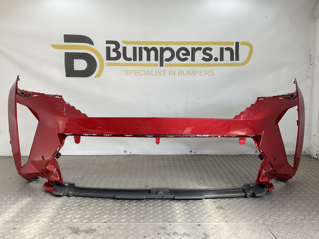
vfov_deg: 48.2
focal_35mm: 29
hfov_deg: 61.7
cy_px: 120
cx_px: 160
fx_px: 267
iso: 16
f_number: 1.8
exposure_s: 1/355
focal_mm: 3
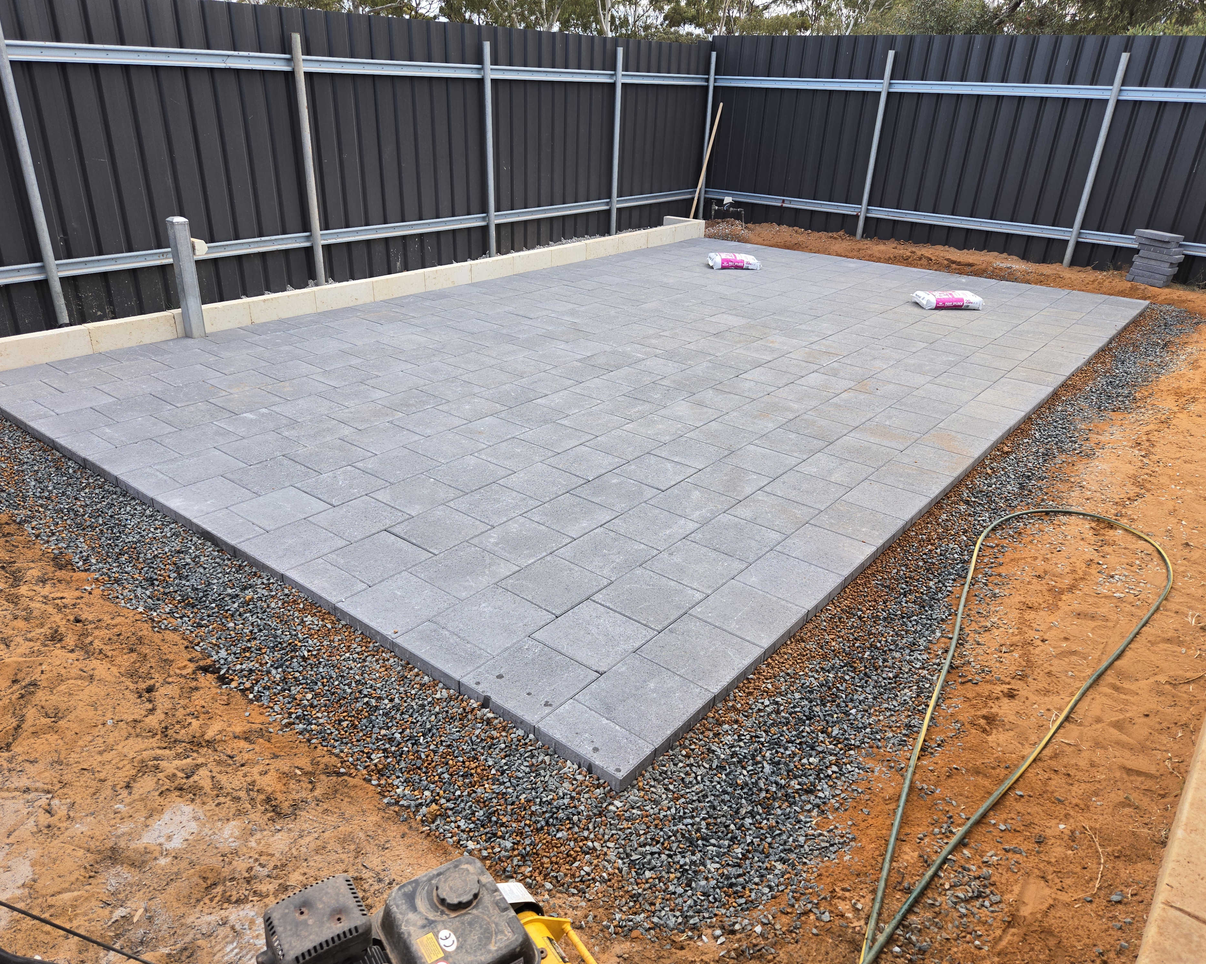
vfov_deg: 58.8
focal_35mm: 24
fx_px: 857
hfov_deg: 70.2
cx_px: 570
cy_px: 482
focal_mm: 5.4
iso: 25
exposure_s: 1/353
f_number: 1.8
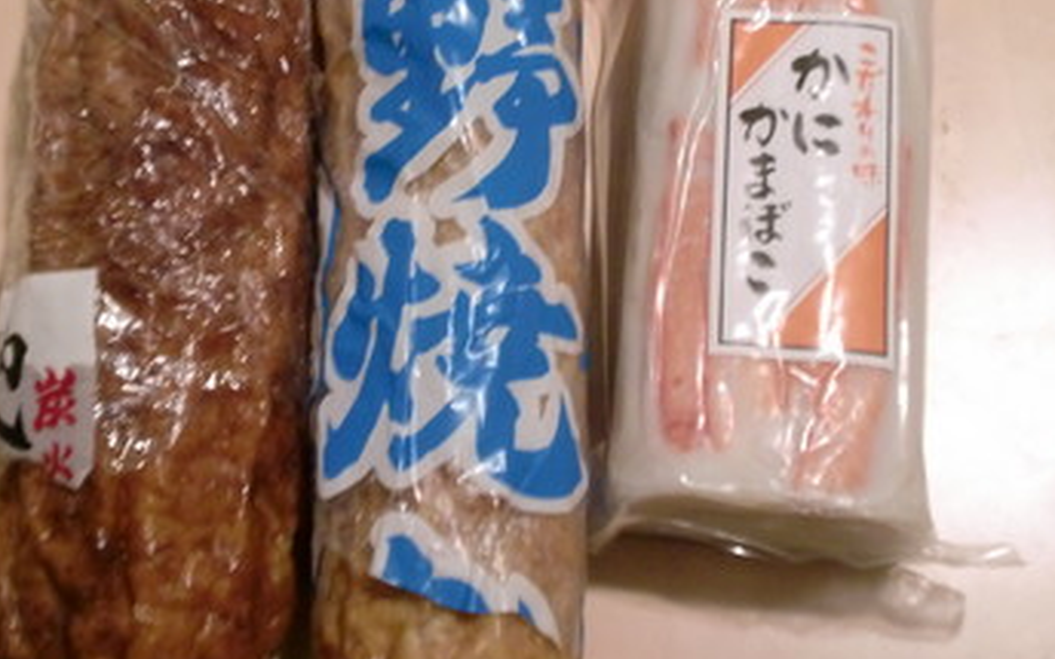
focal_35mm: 74
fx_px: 2128
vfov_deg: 17.6
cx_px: 475
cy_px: 227
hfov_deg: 27.8
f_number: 4
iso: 400
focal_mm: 10.4
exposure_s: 1/10
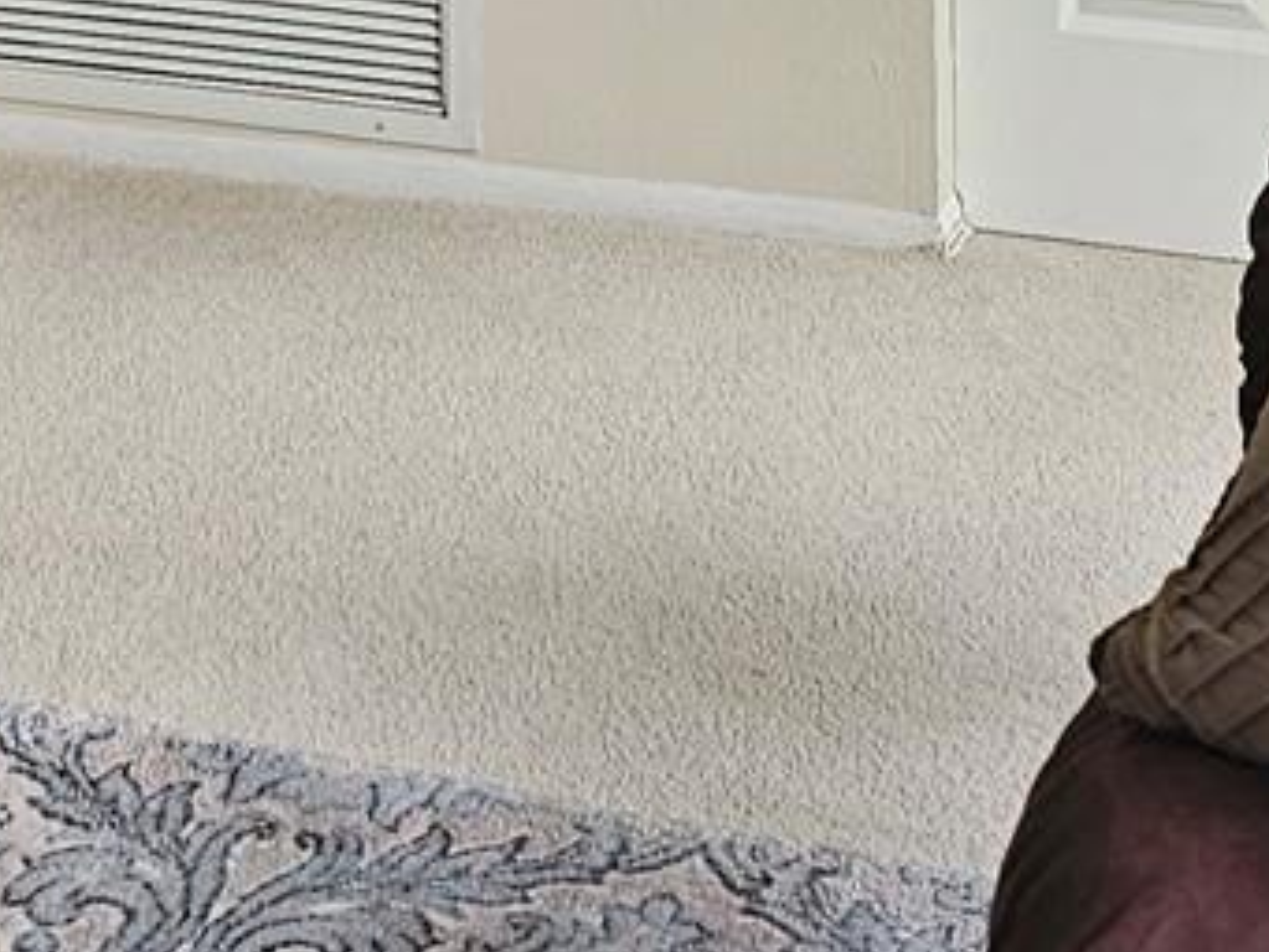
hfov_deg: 18.2
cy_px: -892
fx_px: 3961
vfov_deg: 12.3
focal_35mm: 108
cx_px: 484
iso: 100
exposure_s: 1/120
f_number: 1.7
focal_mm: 6.3
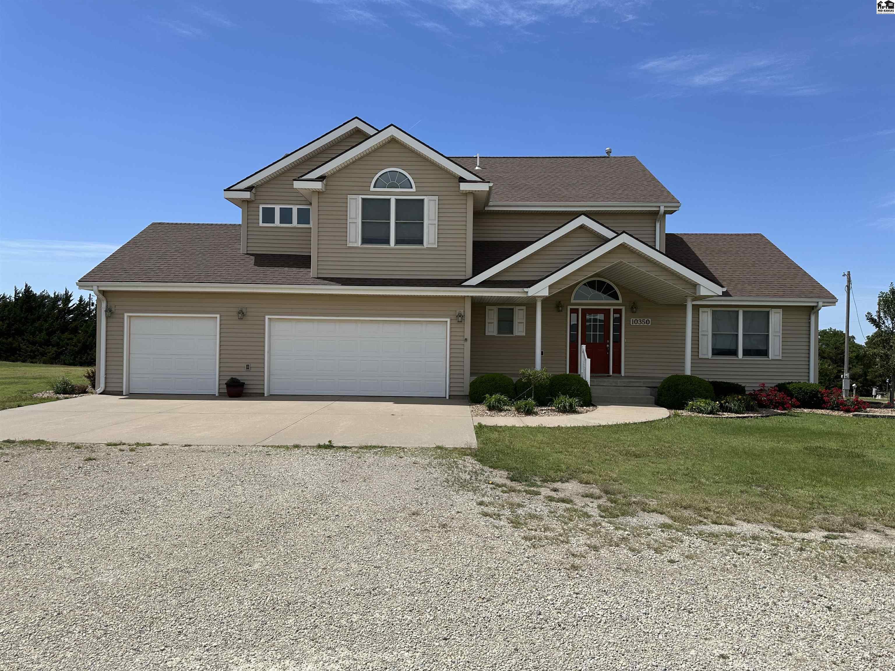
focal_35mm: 24
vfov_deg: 56.8
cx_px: 448
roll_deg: -1.2
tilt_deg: +2.2
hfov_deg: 71.6
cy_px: 336
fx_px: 621
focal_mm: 6.86
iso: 80
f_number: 1.78
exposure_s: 1/5848
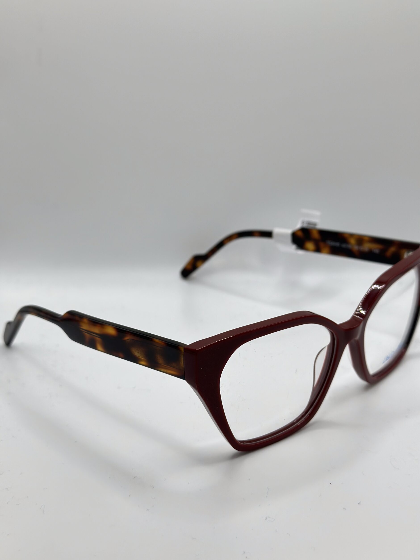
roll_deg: -0.2
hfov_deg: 29.7
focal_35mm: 49
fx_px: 793
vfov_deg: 38.9
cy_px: 279
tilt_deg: -31.6
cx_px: 207
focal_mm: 6.86
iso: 80
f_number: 1.78
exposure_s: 1/724
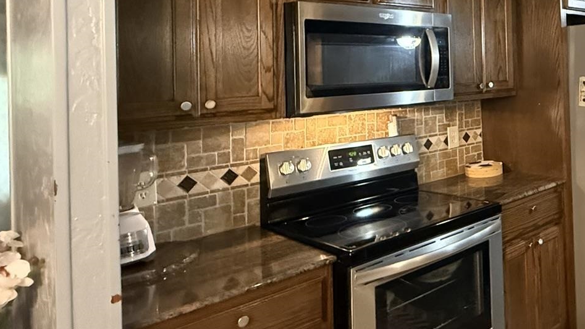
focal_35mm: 33
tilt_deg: +1.3
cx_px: 531
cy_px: 62
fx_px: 512
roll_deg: +1.8
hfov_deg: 52.1
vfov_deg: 34.4
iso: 1250
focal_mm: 2.22
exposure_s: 1/60
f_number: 2.2
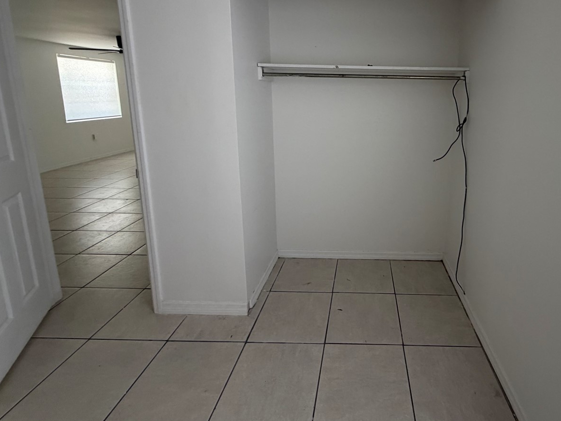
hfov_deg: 82.4
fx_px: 308
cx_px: 364
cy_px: 148
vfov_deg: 67.2
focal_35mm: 19
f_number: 2.2
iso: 320
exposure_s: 1/98
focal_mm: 2.22
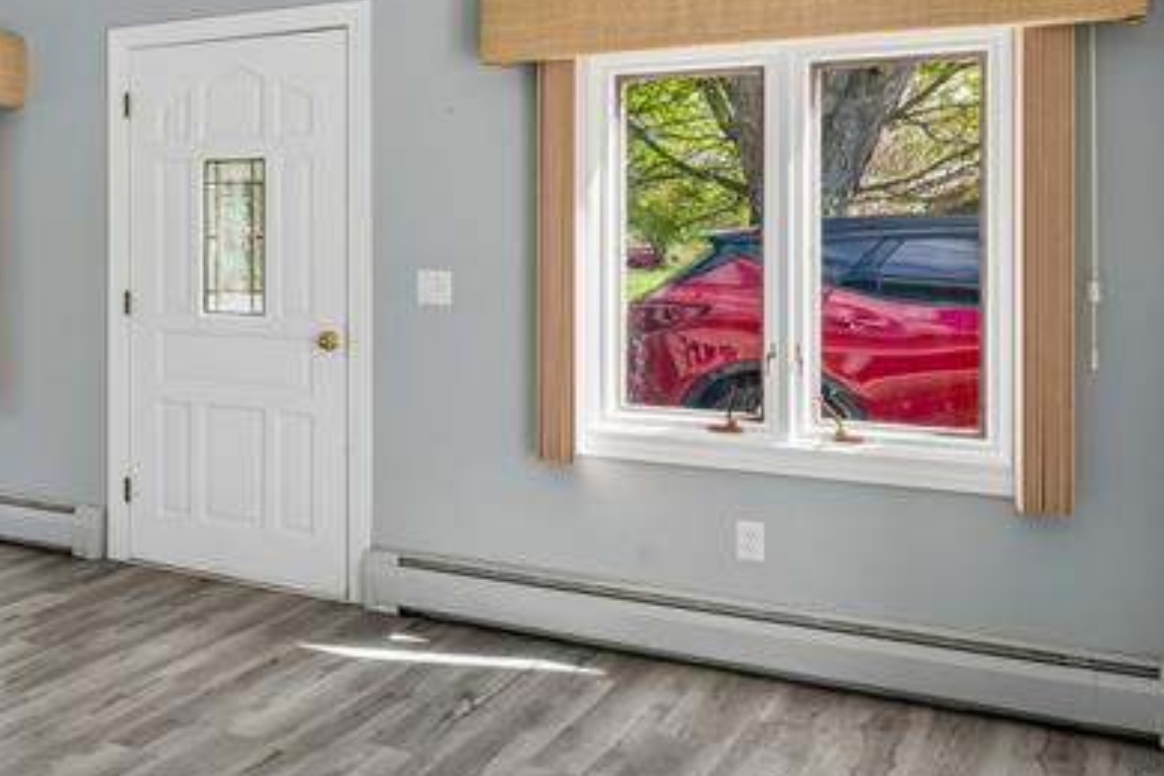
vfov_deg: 31.4
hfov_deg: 39.0
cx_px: -72
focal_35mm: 43
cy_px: 281
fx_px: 1375
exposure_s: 1/30
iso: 400
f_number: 13
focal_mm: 16.2
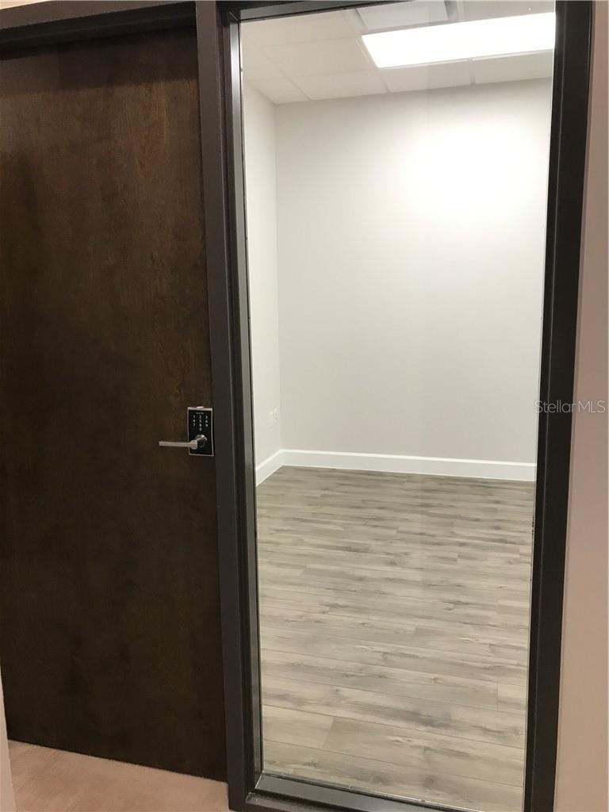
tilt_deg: -9.8
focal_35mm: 28
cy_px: 406
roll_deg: +1.5
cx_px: 304
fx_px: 657
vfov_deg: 63.4
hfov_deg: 49.7
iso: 40
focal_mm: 3.99
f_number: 1.8
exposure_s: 1/30
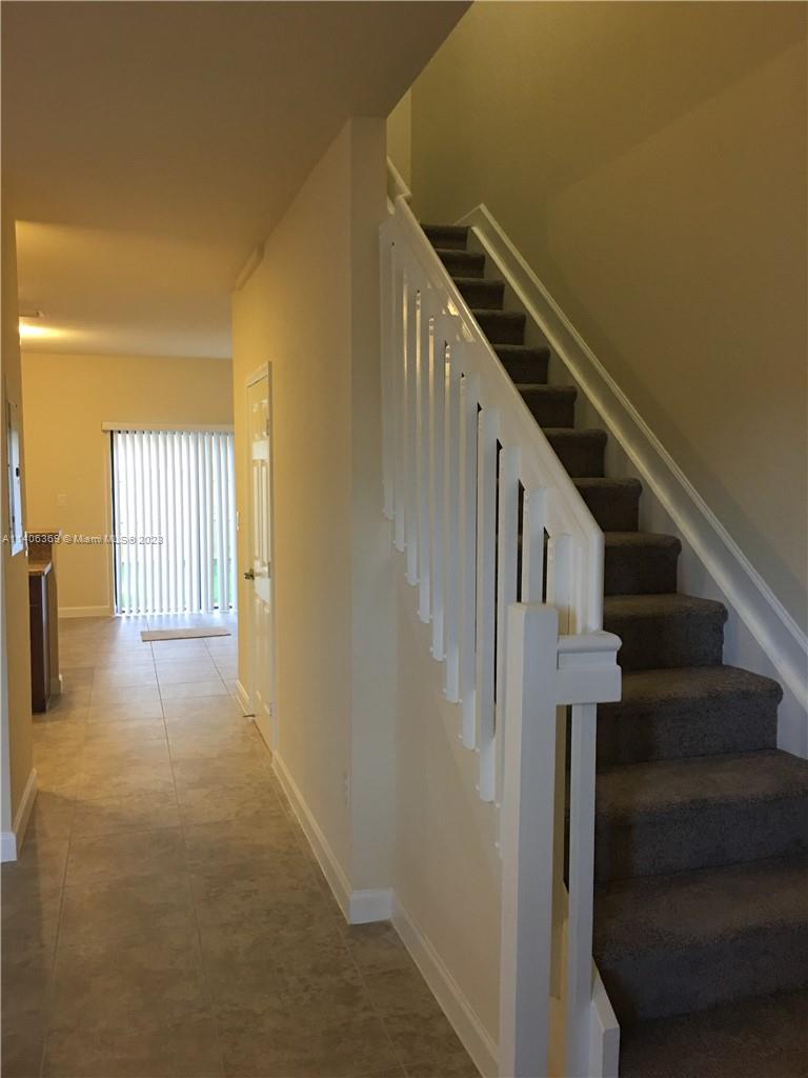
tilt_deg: -3.5
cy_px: 539
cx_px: 404
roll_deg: -0.7
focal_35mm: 29
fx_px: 903
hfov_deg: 48.2
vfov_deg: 61.7
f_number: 2.2
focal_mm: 4.15
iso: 80
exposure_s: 1/15
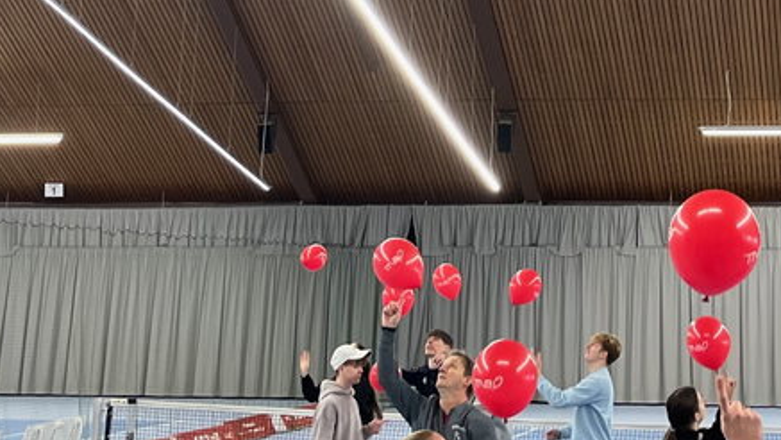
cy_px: -143
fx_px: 1719
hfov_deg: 25.2
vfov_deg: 14.0
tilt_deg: +13.1
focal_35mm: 83
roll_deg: +0.0
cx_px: 608
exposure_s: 1/55
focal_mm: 5.1
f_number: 1.6
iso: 64
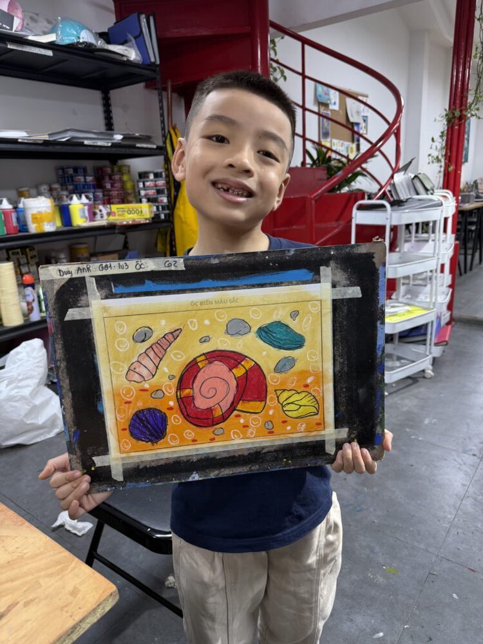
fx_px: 446
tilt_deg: -16.3
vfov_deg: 71.6
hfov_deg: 56.8
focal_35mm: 24
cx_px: 242
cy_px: 322
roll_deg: +1.9
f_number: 1.78
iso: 80
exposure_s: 1/100
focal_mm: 6.76
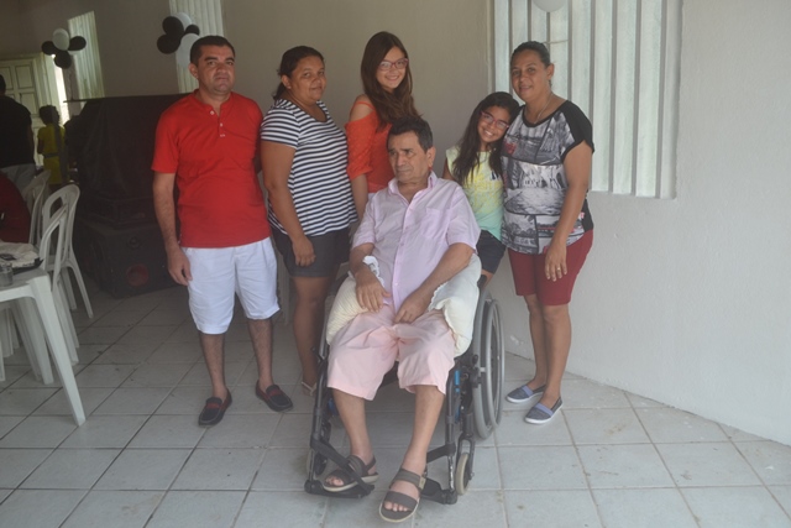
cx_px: 396
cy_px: 264
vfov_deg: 43.6
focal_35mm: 30
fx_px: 659
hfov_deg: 61.9
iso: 180
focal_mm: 20
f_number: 5.6
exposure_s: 1/125
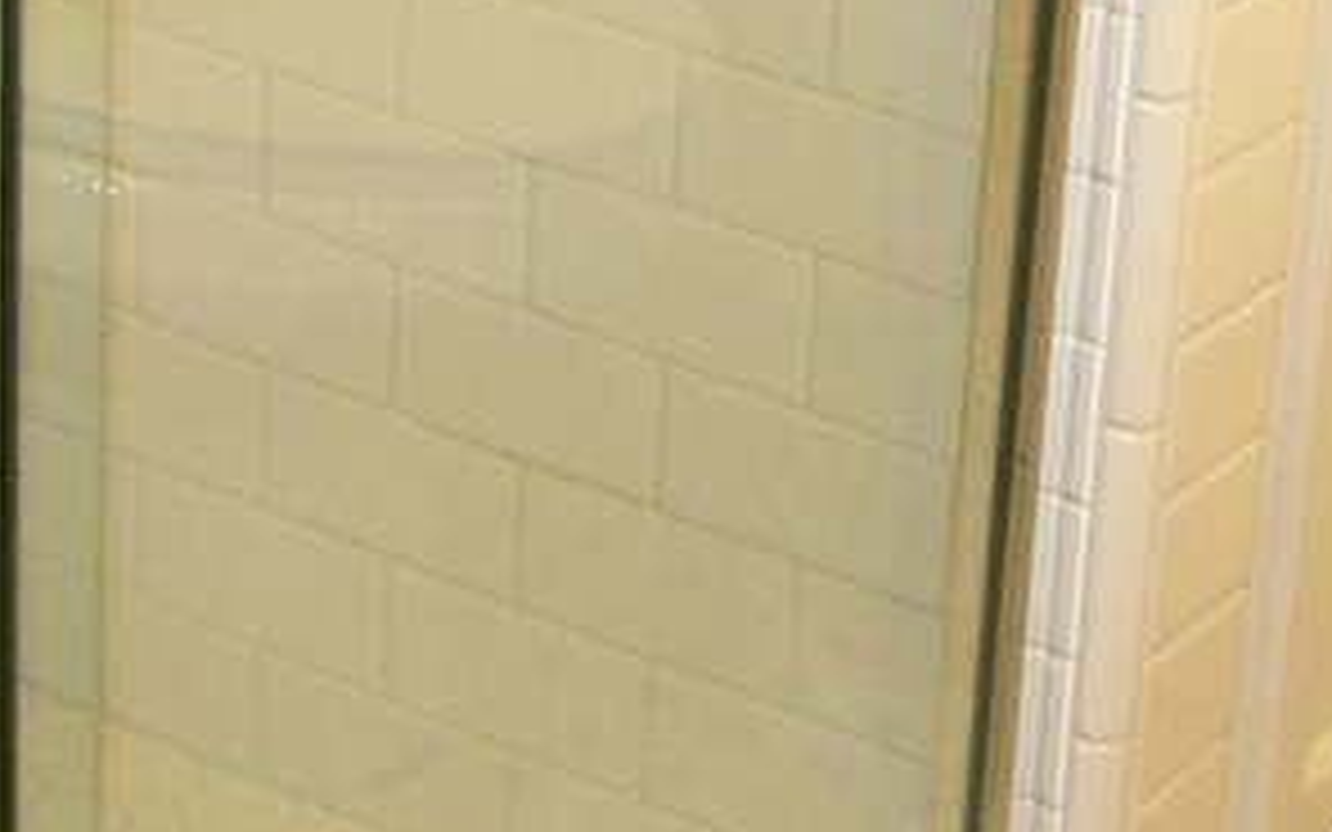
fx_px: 4792
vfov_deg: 9.8
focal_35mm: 132
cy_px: -130
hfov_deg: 15.8
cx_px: 855
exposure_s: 1/30
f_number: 2.8
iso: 100
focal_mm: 6
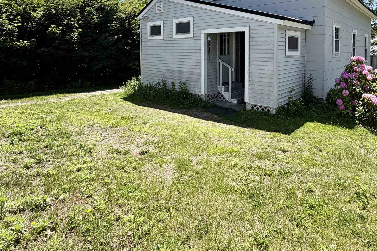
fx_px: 241
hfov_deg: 75.4
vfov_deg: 52.3
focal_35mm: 23
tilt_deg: -1.9
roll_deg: +0.3
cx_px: 222
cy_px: 58
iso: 25
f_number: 2.2
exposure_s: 1/770
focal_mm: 2.22
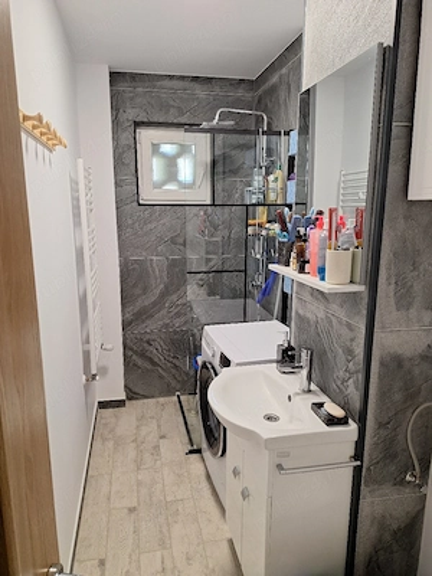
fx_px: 383
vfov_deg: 73.9
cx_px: 216
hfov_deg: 58.9
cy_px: 288
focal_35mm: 23
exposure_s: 1/50
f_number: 1.8
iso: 100
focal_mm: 5.54
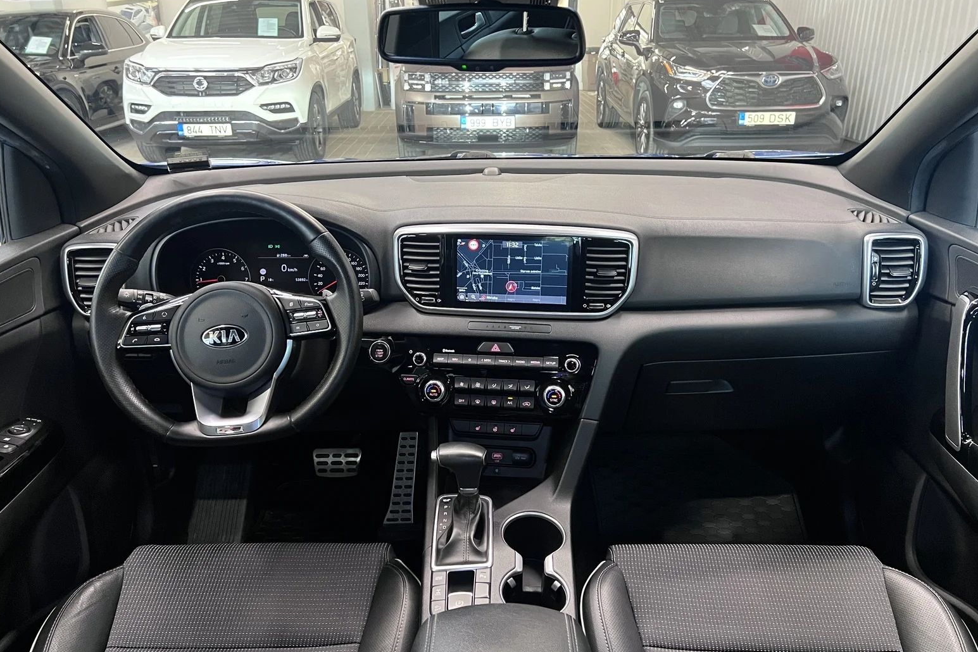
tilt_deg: -21.6
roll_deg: +0.8
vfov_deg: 46.4
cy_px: 323
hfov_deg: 65.5
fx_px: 761
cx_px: 491
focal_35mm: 28
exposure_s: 1/53
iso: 500
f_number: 1.5
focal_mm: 5.7
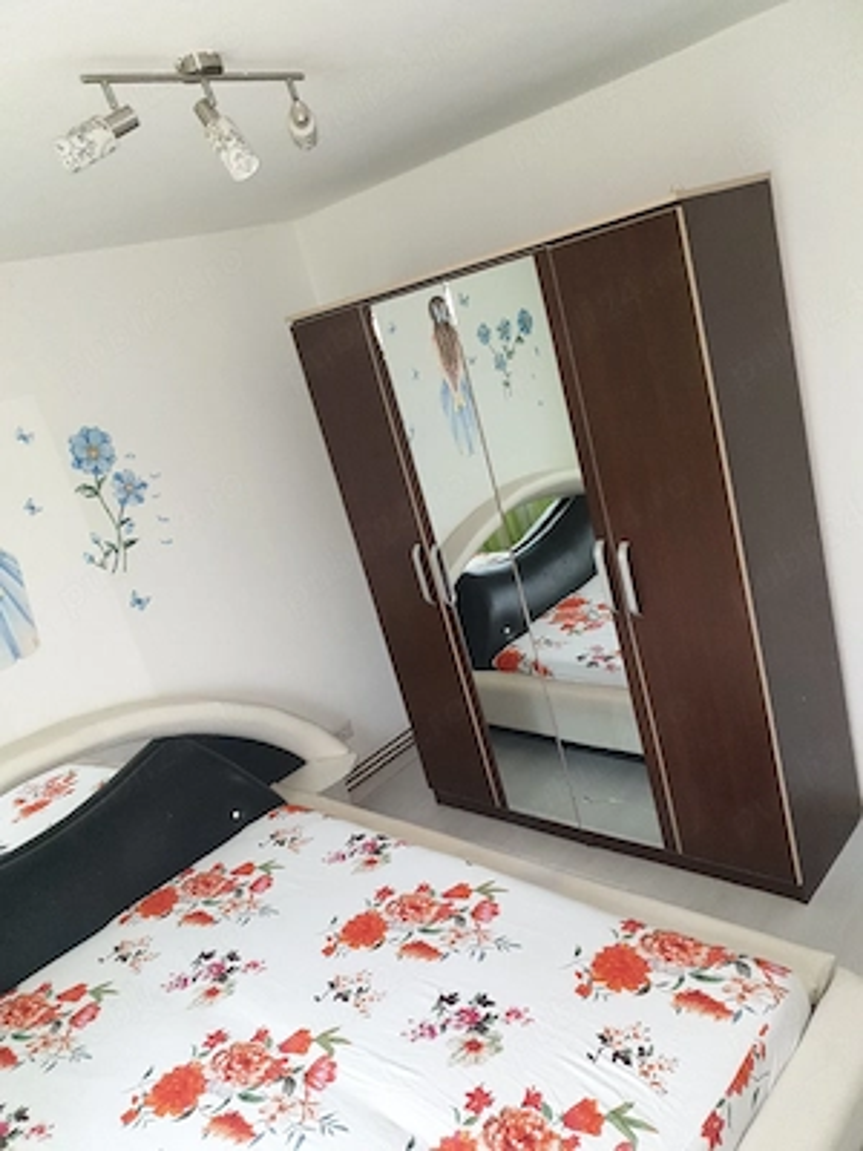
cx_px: 432
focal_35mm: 26
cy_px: 576
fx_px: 864
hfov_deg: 53.1
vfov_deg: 67.3
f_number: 1.5
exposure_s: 1/25
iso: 125
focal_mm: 4.3
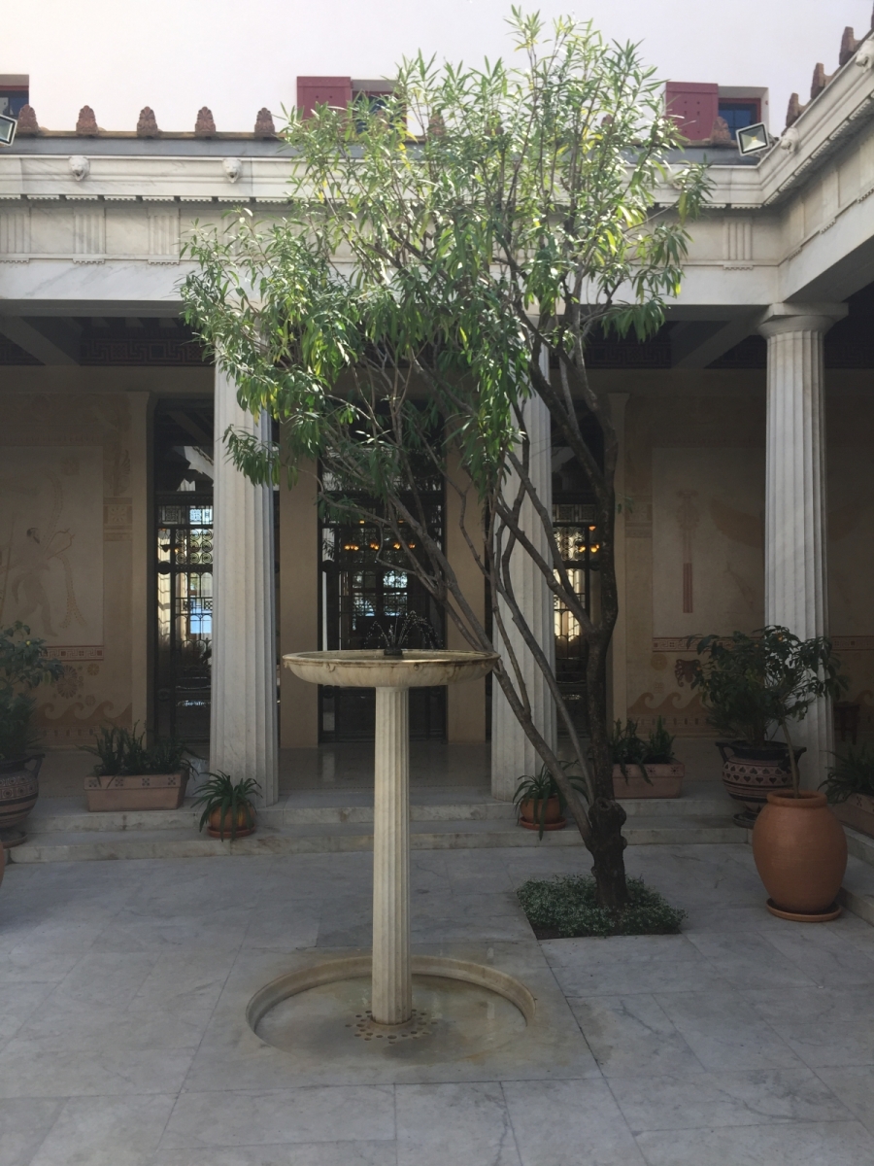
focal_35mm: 29
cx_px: 437
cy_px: 583
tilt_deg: -0.9
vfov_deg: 61.7
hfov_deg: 48.2
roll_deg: -1.4
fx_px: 976
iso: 32
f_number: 2.2
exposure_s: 1/599
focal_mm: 4.15
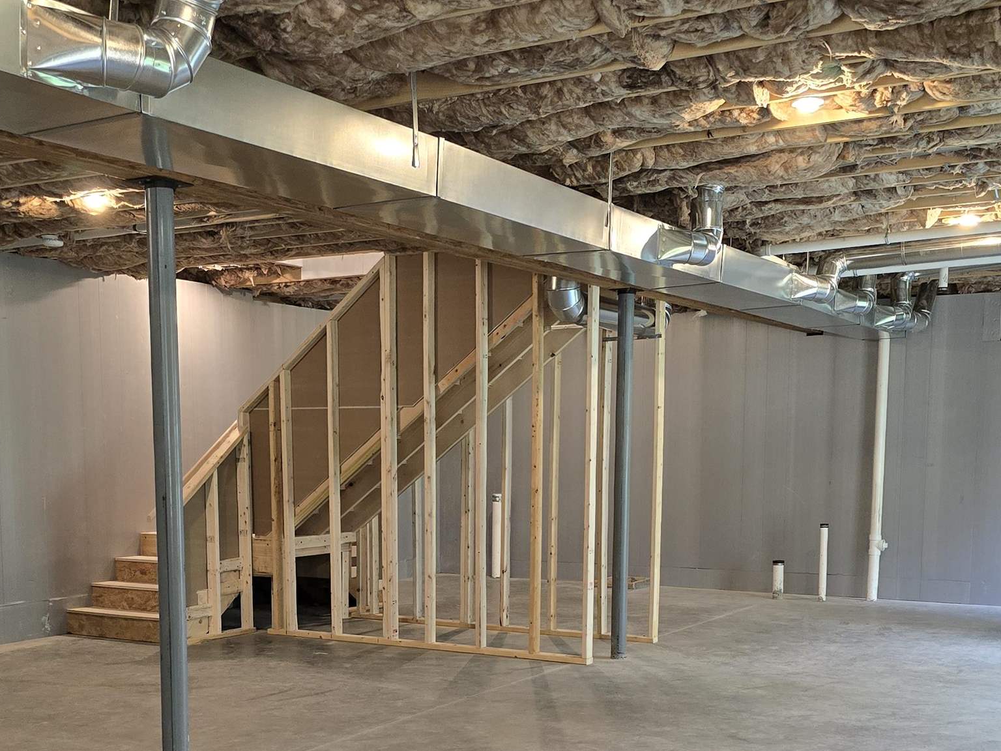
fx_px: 1330
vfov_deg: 30.6
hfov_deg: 41.1
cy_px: 614
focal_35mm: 46
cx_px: 428
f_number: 1.7
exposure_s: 1/120
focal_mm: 6.3
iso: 800
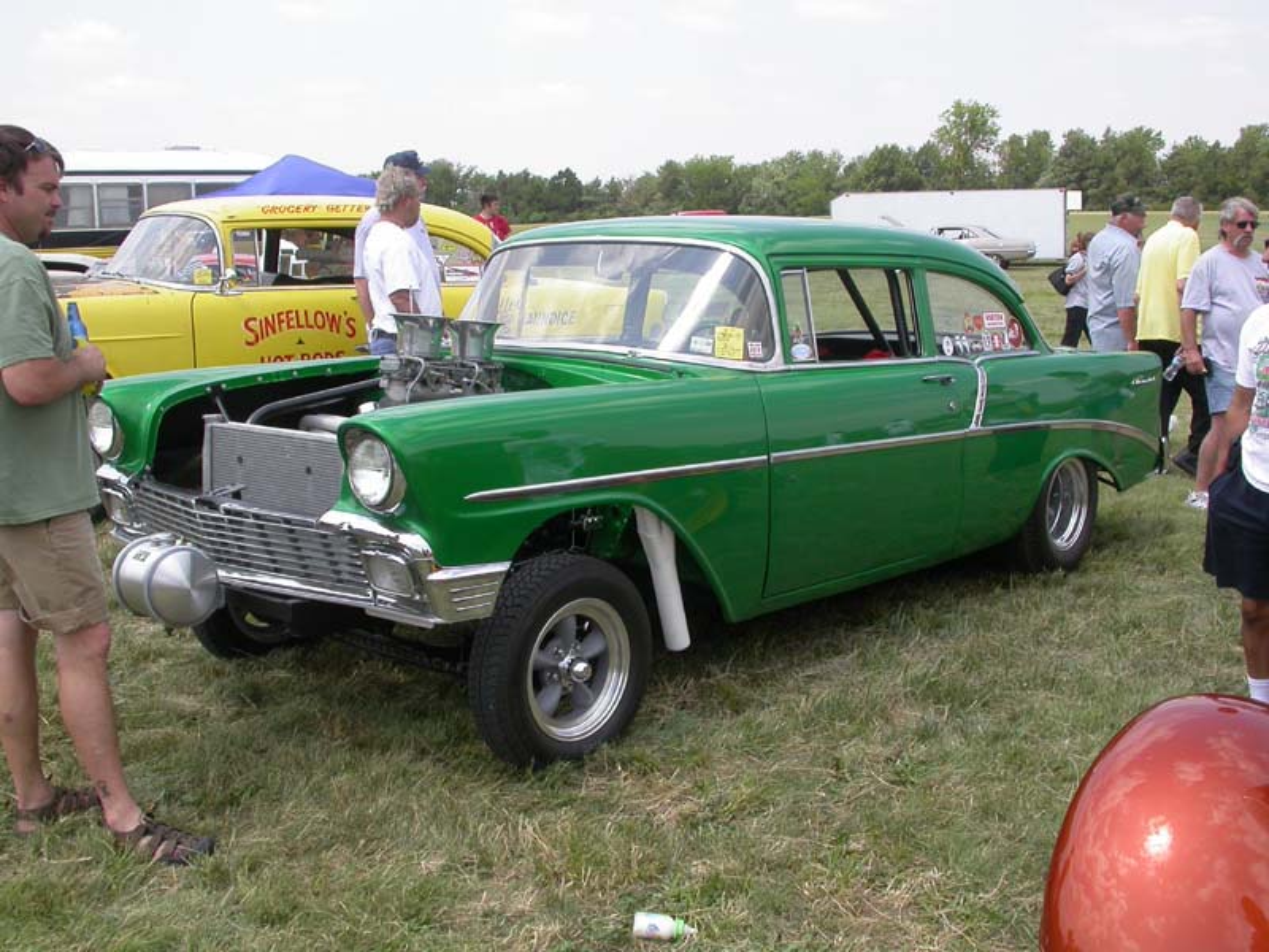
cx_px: 634
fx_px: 1393
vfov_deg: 37.7
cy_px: 476
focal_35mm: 38
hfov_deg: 49.0
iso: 100
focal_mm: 7.85
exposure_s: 1/268
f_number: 6
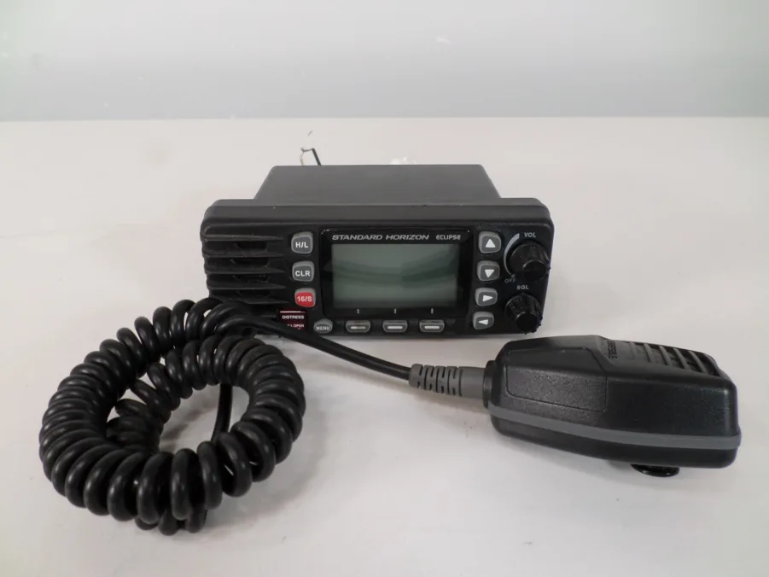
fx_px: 555
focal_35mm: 25
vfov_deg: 54.9
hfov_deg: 69.4
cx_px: 384
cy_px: 288
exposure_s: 1/45
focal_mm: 4.5
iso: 80
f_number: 2.5
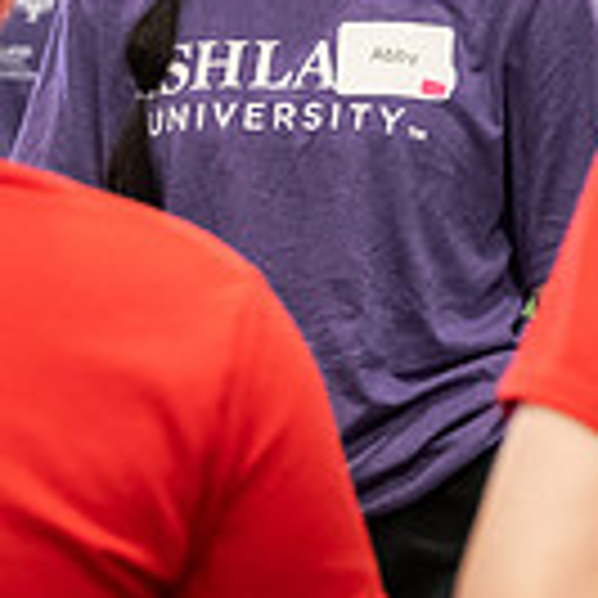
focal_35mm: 215
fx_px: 4202
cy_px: 2
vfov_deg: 8.1
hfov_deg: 8.1
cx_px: 153
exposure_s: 1/200
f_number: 3.2
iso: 4000
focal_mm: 58
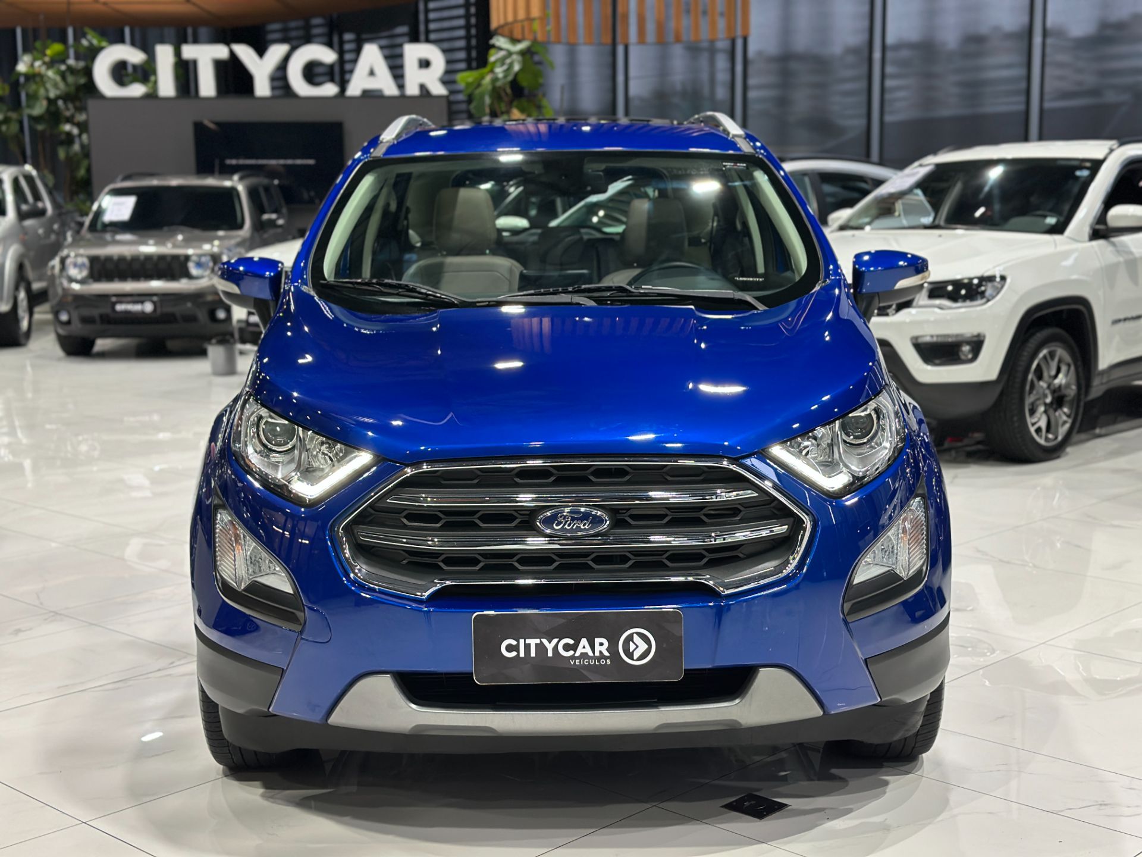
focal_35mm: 48
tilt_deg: -8.9
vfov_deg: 30.3
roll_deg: +0.6
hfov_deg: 39.7
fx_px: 1584
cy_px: 428
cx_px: 571
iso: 160
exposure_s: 1/60
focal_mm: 6.86
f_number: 1.78
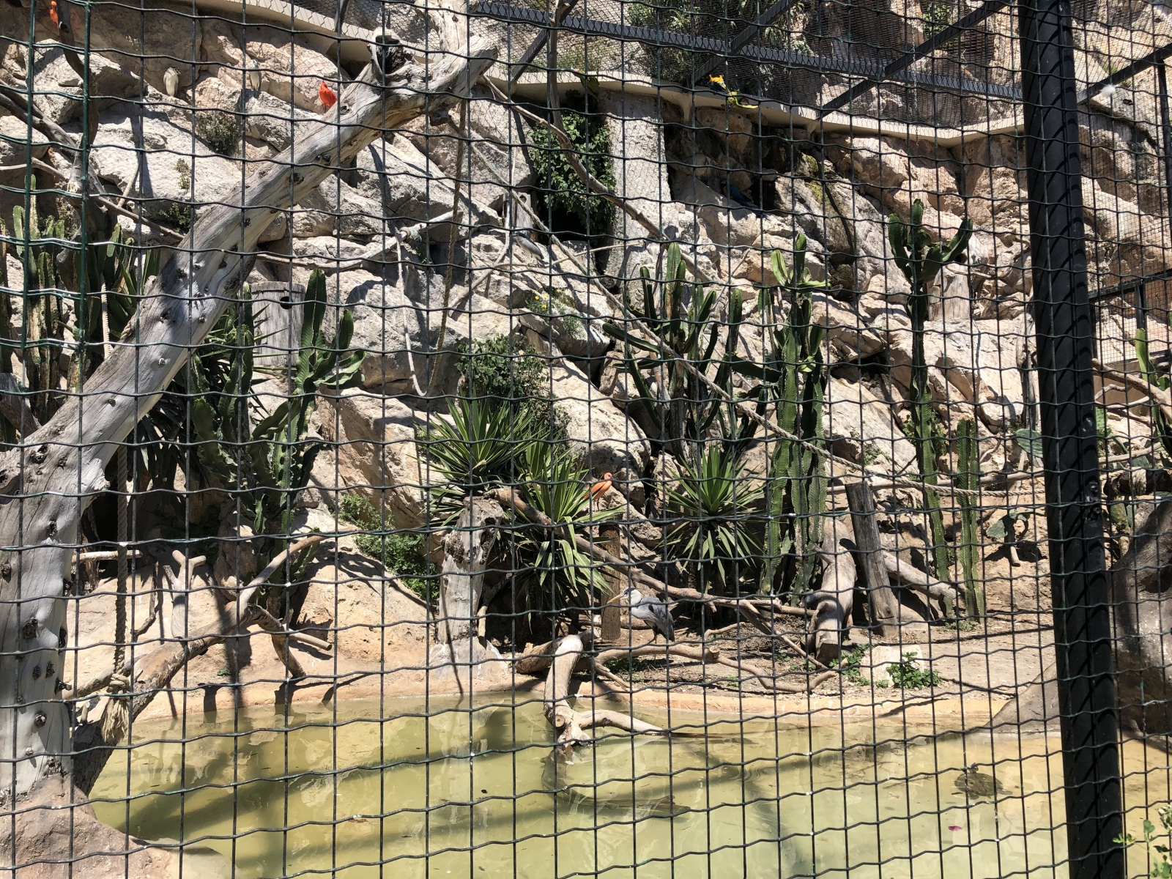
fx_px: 948
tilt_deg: +3.6
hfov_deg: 63.4
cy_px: 440
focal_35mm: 28
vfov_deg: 49.7
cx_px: 586
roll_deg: +0.4
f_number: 1.8
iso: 20
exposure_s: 1/1715
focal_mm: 3.99
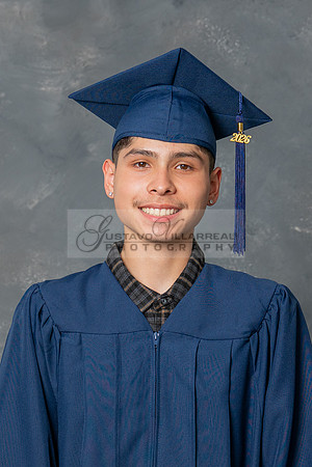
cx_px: 67
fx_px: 1752
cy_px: 366
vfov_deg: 15.1
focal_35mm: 135
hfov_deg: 10.2
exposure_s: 1/200
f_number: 4.5
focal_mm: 48
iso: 200
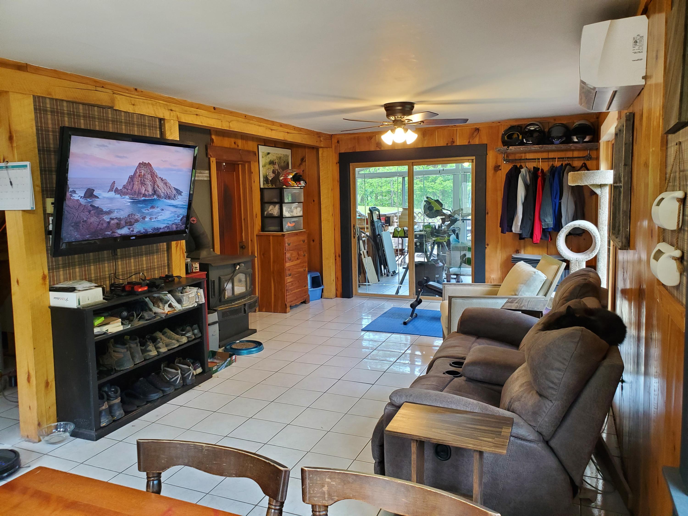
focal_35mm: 26
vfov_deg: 53.1
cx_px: 344
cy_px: 258
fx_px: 517
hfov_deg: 67.3
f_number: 2.4
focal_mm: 4.3
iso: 250
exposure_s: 1/39
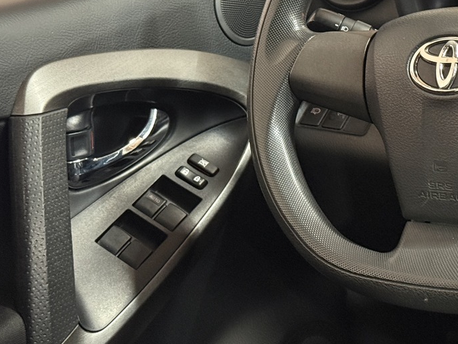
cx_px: 368
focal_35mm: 101
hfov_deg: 19.2
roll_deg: +6.2
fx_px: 1336
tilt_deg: -16.2
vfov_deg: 14.6
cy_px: 96
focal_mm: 6.76
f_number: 1.78
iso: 500
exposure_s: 1/40
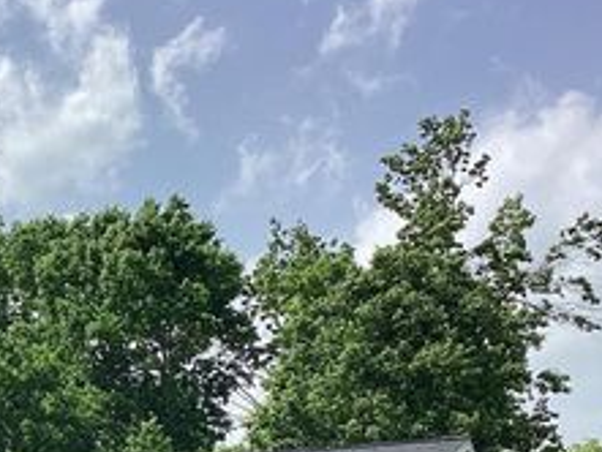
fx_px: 1218
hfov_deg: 26.4
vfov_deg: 20.2
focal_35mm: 70
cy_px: 472
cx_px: 8
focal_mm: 3.3
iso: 25
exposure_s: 1/2146
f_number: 2.4
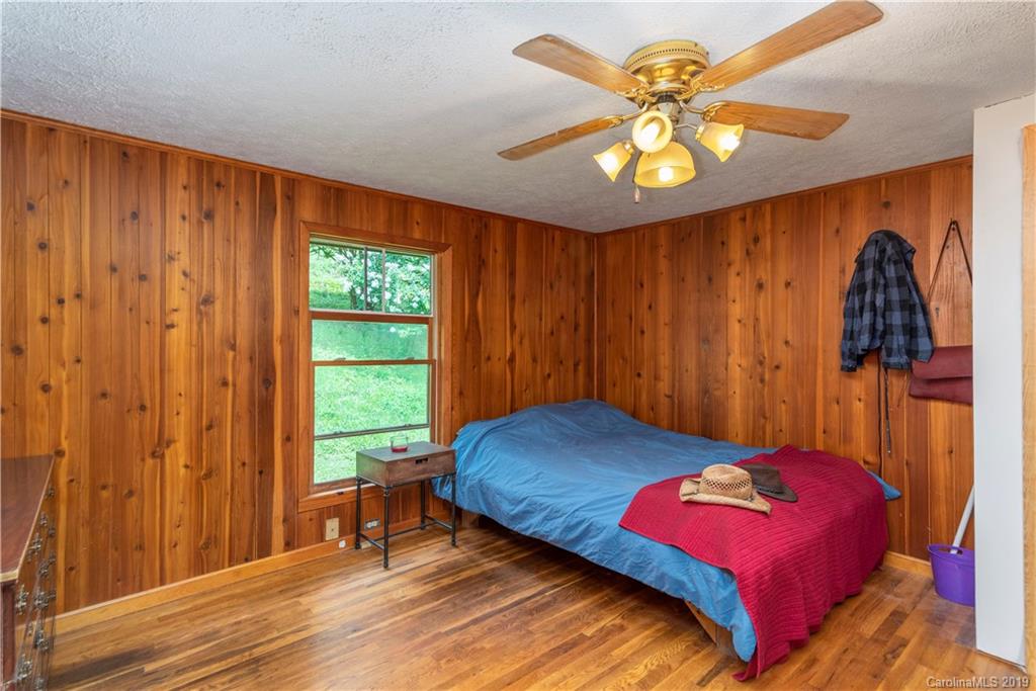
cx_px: 518
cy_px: 346
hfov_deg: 93.3
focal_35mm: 17
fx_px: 489
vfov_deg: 70.5
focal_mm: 17
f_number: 8
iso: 400
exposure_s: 1/80
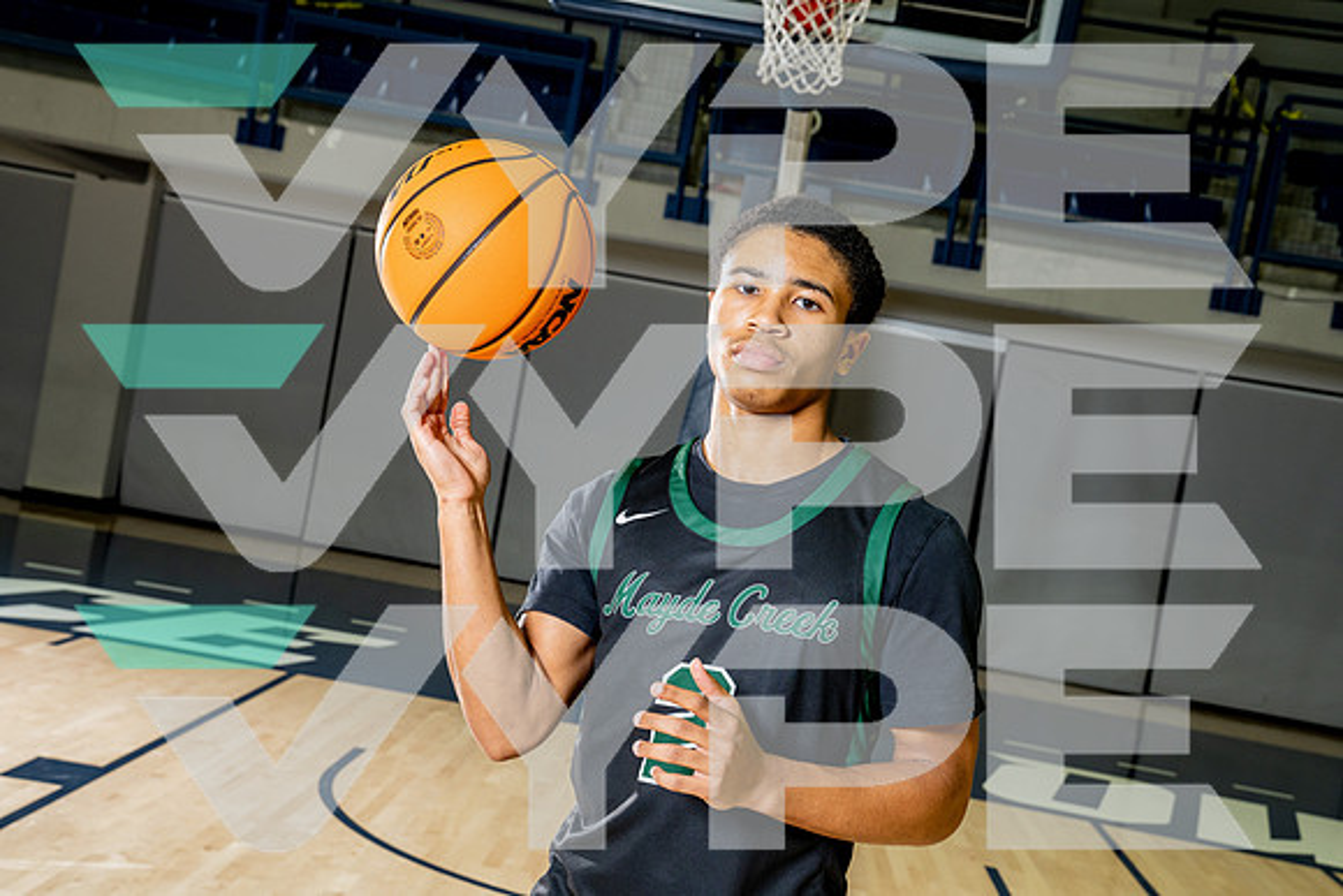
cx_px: 672
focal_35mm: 46
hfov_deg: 42.7
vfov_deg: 29.3
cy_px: 448
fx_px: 1716
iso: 640
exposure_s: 1/250
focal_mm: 46
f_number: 7.1
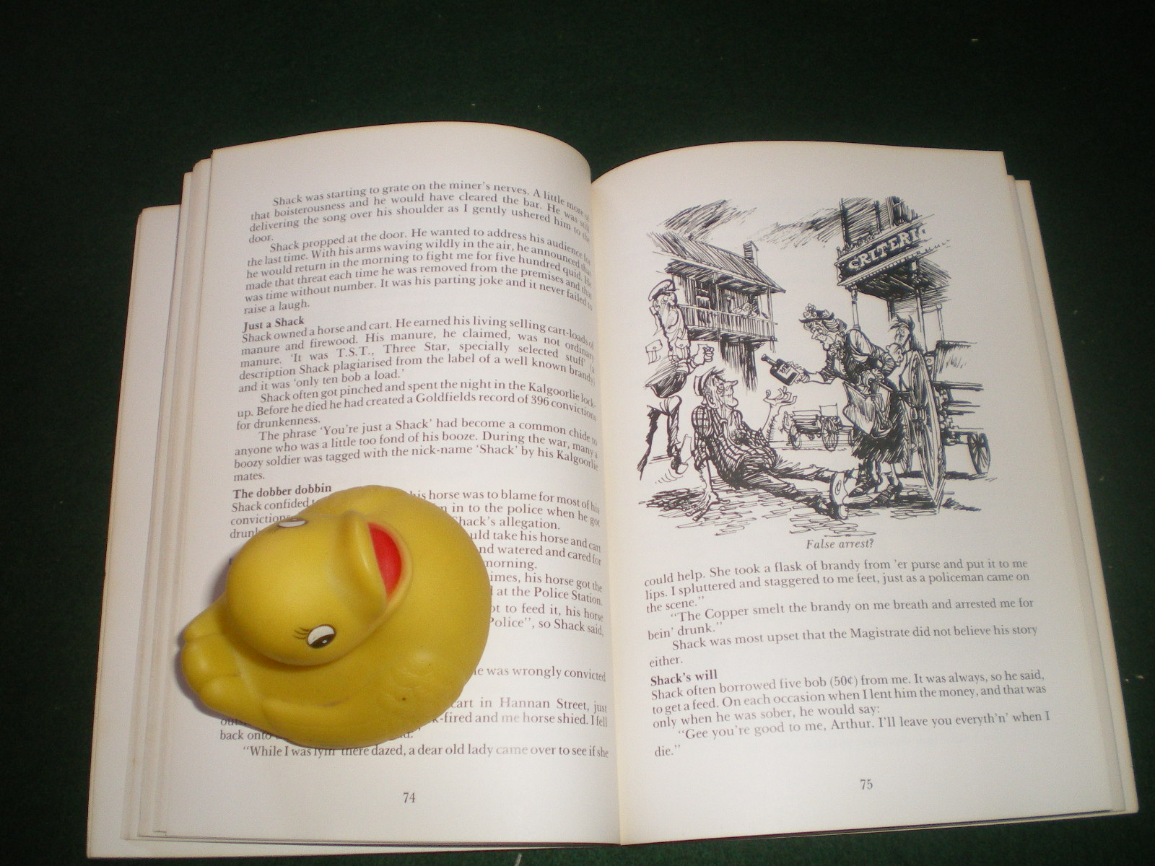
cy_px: 433
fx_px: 1268
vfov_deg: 37.7
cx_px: 578
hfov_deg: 49.0
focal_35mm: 38
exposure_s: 1/50
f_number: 3.1
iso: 200
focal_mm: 6.3
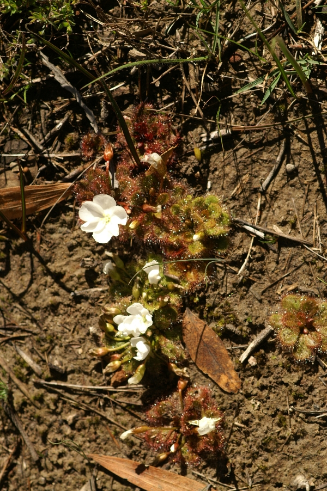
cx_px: 164
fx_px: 2047
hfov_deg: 9.1
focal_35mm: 150
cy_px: 246
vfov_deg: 13.7
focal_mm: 100
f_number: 5
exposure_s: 1/500
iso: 100
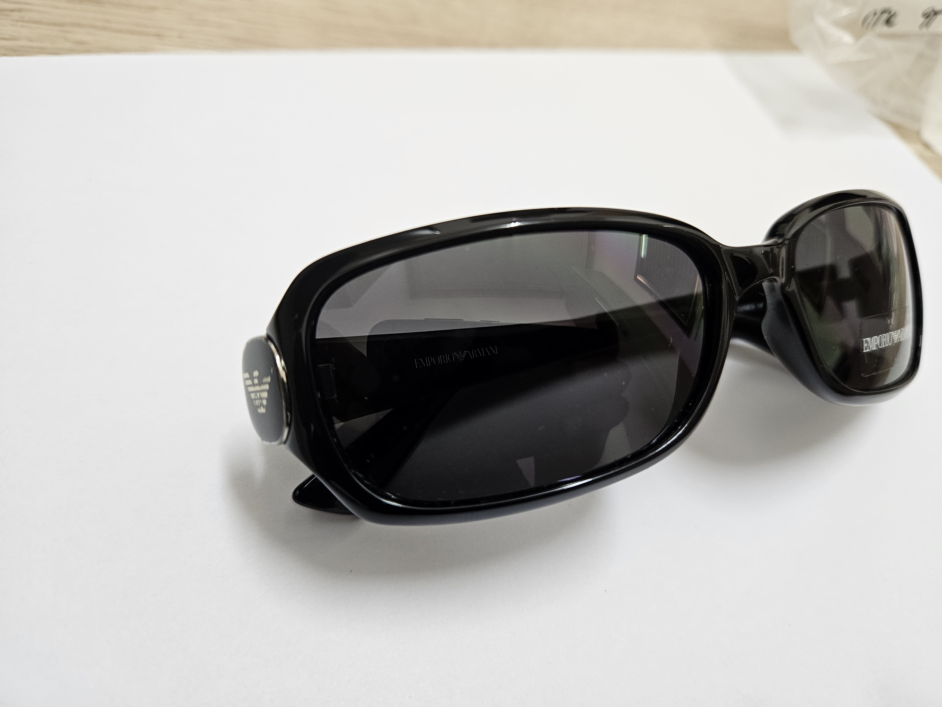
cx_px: 471
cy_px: 354
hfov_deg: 73.9
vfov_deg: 58.9
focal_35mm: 23
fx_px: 626
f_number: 1.8
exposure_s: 1/100
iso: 160
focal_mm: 5.4
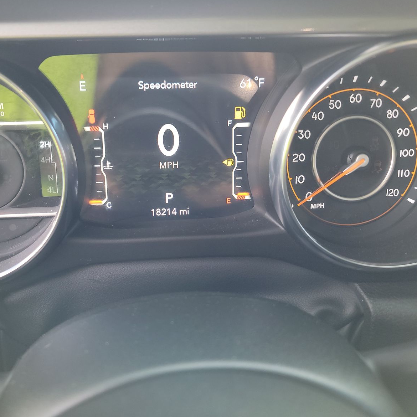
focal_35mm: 29
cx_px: 169
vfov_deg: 55.6
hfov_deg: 55.3
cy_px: 204
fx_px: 395
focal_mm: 6.7
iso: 234
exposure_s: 1/59
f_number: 1.8
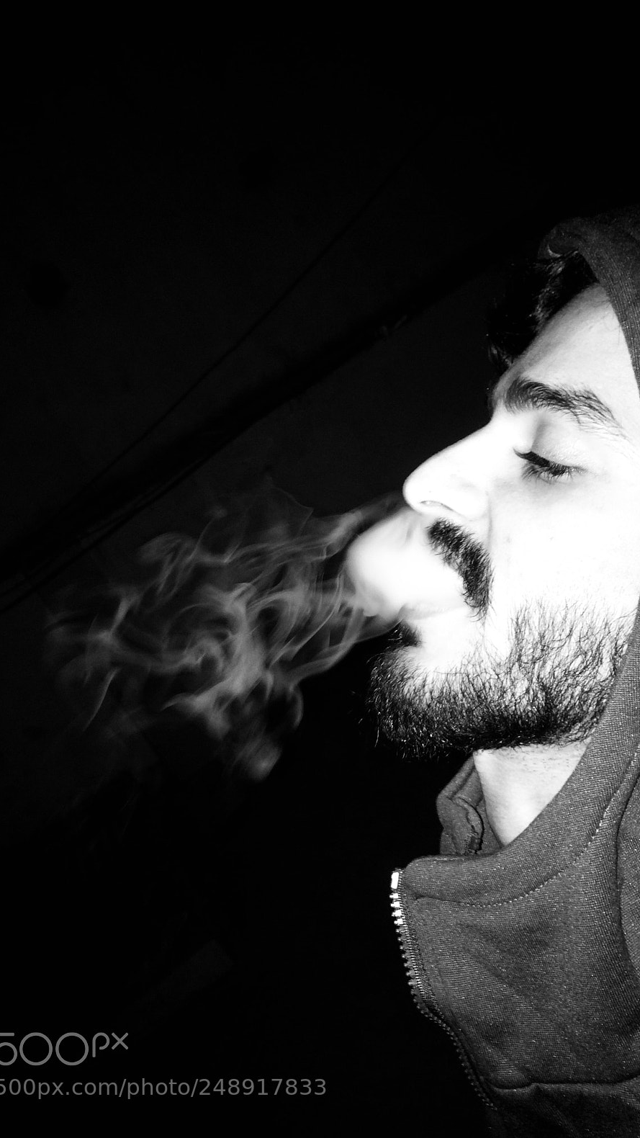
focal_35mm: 32
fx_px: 965
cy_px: 568
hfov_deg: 36.6
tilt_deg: -17.6
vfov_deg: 61.0
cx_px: 382
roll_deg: +31.8
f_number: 2.2
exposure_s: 1/17
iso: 80
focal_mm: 4.15
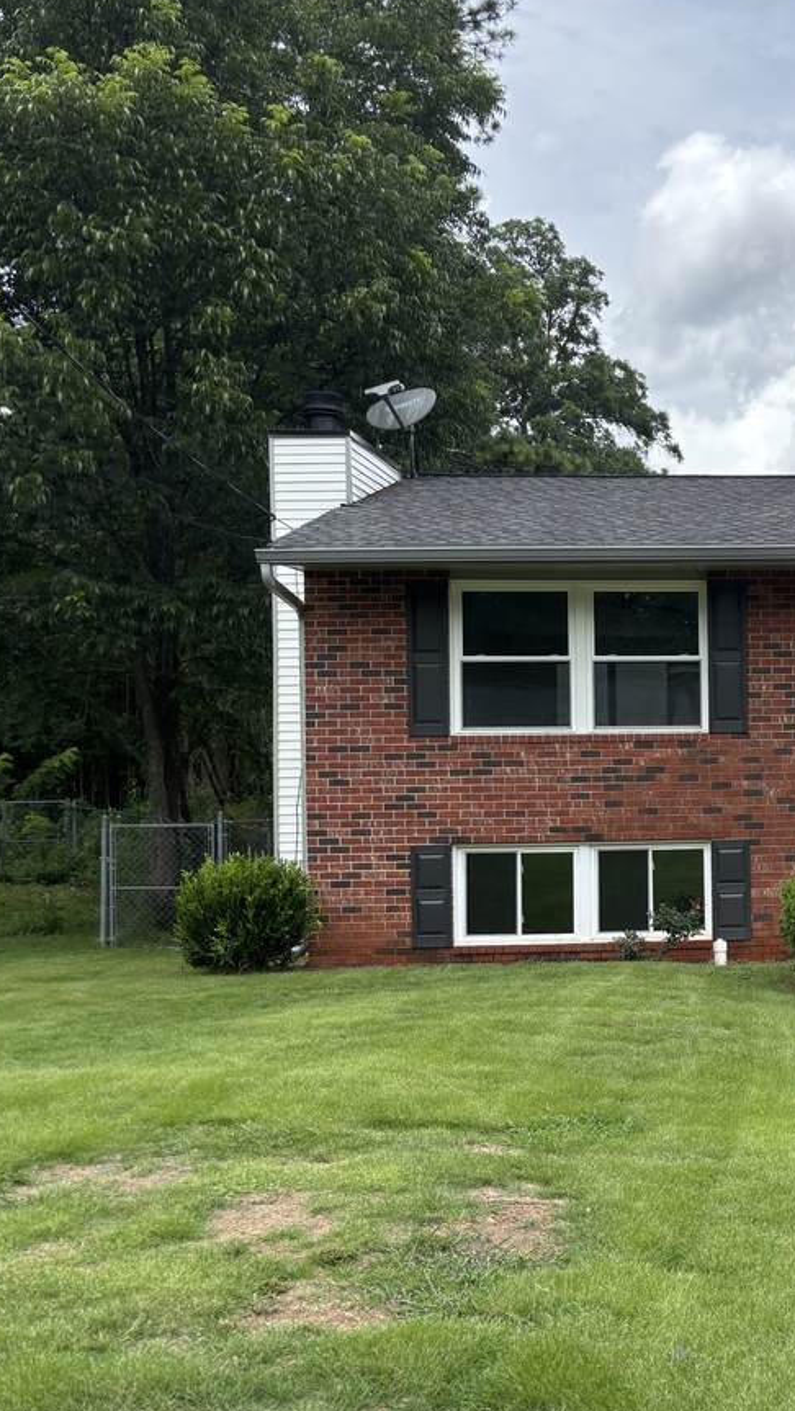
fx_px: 1573
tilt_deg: +0.4
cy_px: 765
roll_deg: +1.1
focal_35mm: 42
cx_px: 947
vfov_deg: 48.3
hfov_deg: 25.5
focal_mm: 5.96
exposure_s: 1/2398
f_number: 1.6
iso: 50
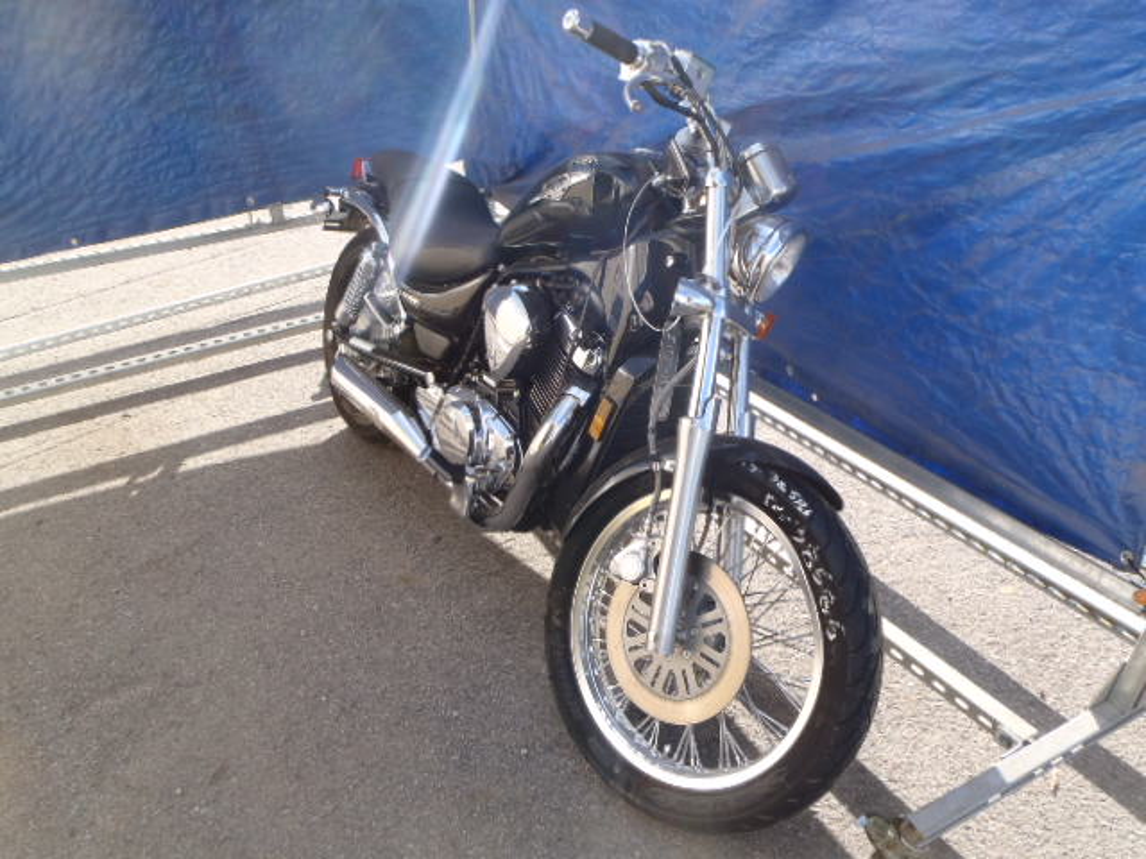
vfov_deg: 49.7
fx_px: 927
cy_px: 430
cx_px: 573
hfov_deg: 63.4
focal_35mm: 28
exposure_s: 1/125
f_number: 4.5
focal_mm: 5
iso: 80
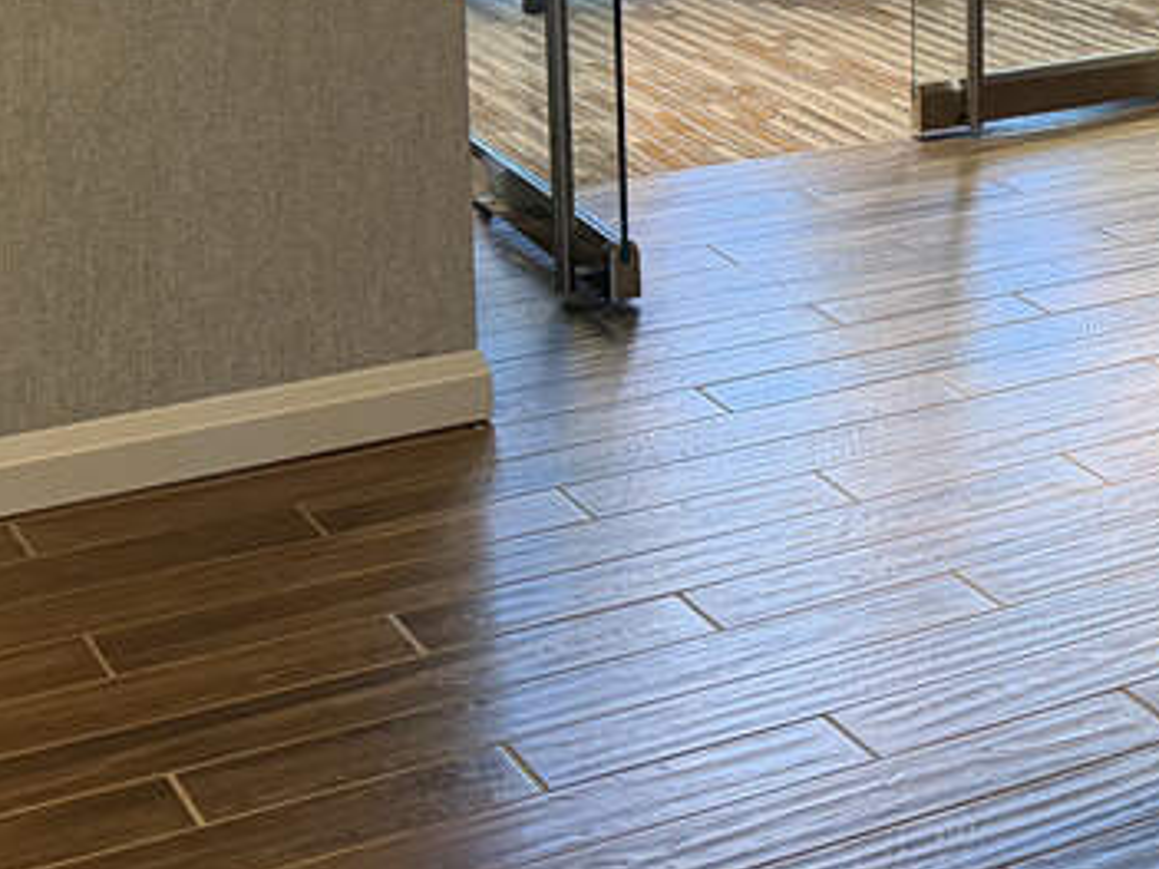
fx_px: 2745
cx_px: 1869
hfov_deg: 19.8
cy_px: -198
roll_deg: -1.7
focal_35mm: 82
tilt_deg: -7.6
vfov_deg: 17.1
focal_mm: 6.76
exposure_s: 1/60
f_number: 1.78
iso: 400
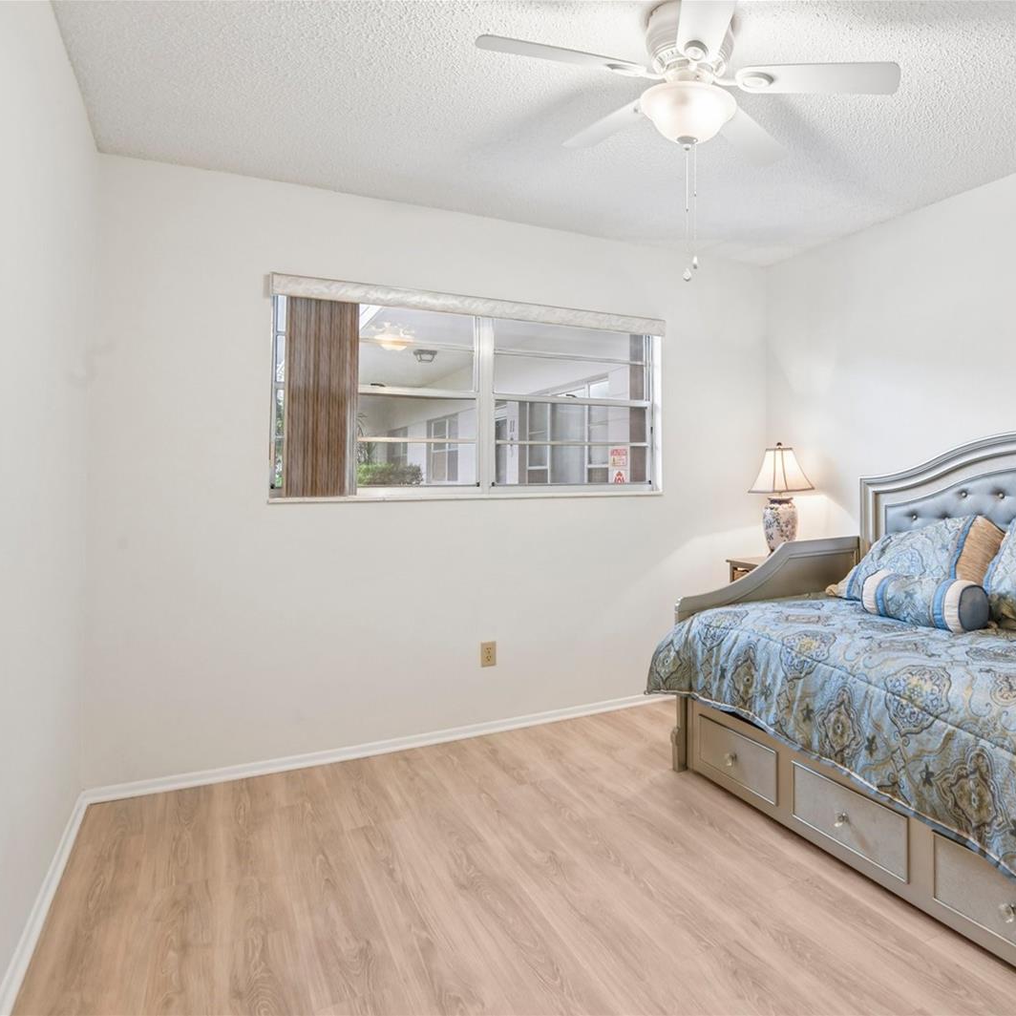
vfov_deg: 67.3
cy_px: 508
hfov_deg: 64.7
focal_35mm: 23
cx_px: 712
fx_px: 764
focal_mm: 18
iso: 400
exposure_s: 1/10
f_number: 8
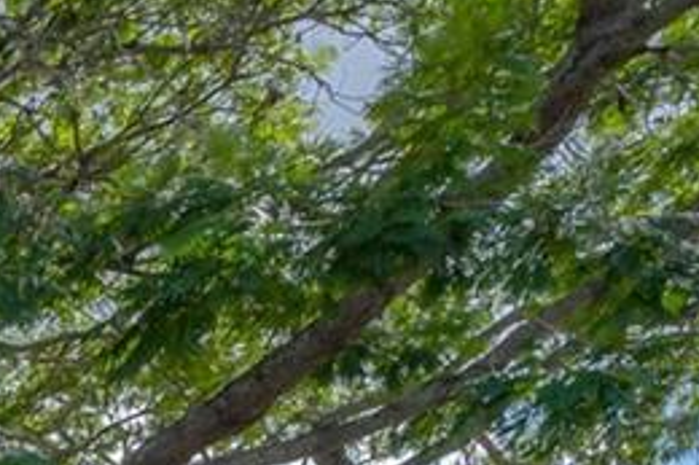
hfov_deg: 11.2
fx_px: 1669
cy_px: 1404
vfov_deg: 10.7
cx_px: -1446
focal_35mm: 86
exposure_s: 1/500
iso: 320
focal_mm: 14
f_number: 9
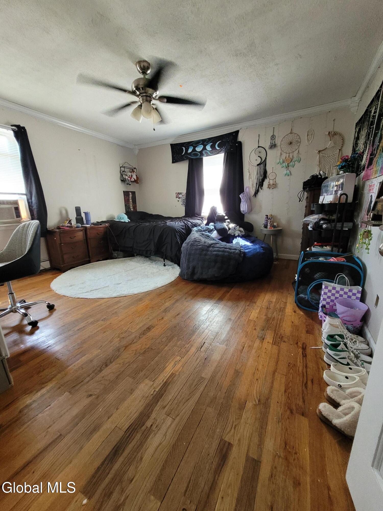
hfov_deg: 89.9
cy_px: 256
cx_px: 192
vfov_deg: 106.2
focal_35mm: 13
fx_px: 192
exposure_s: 1/60
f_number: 2.2
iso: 400
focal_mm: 1.74
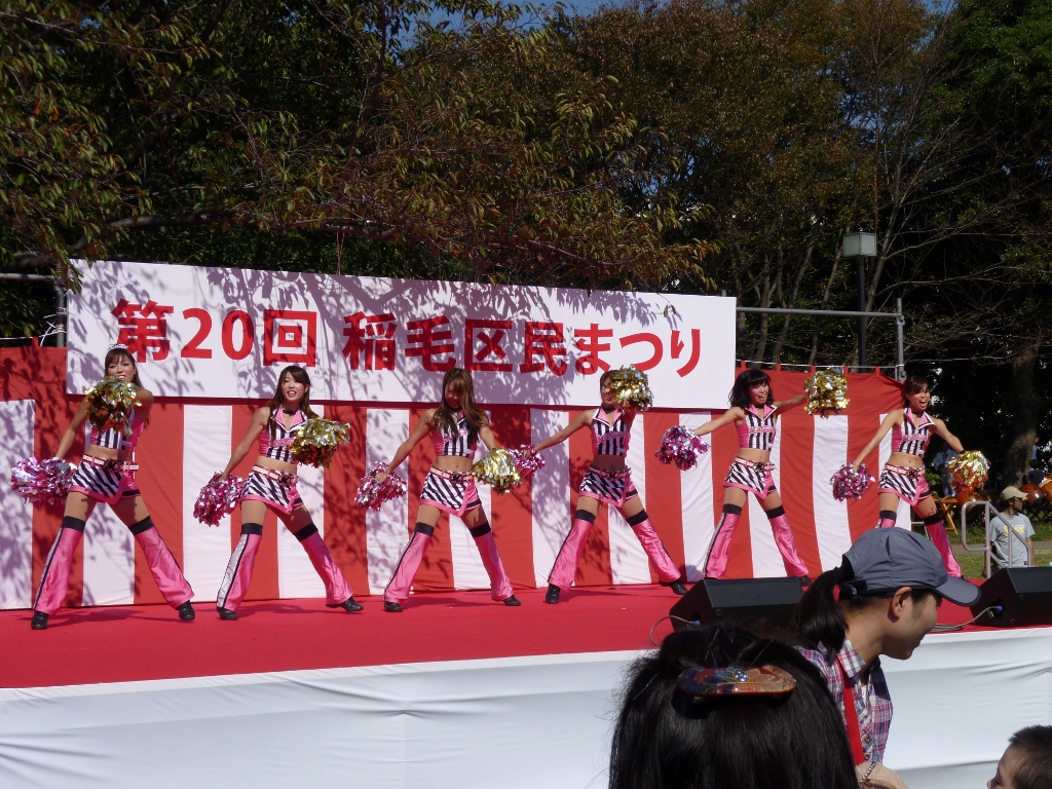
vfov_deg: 24.0
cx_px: 526
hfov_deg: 31.7
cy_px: 394
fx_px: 1854
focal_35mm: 61
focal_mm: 11
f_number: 4.7
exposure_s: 1/800
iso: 80
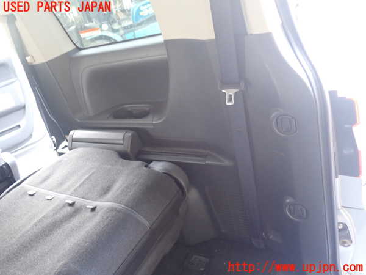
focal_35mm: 30
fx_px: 317
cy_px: 138
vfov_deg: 46.8
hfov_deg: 60.0
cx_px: 183
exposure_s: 1/30
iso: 640
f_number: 2.3
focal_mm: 5.4
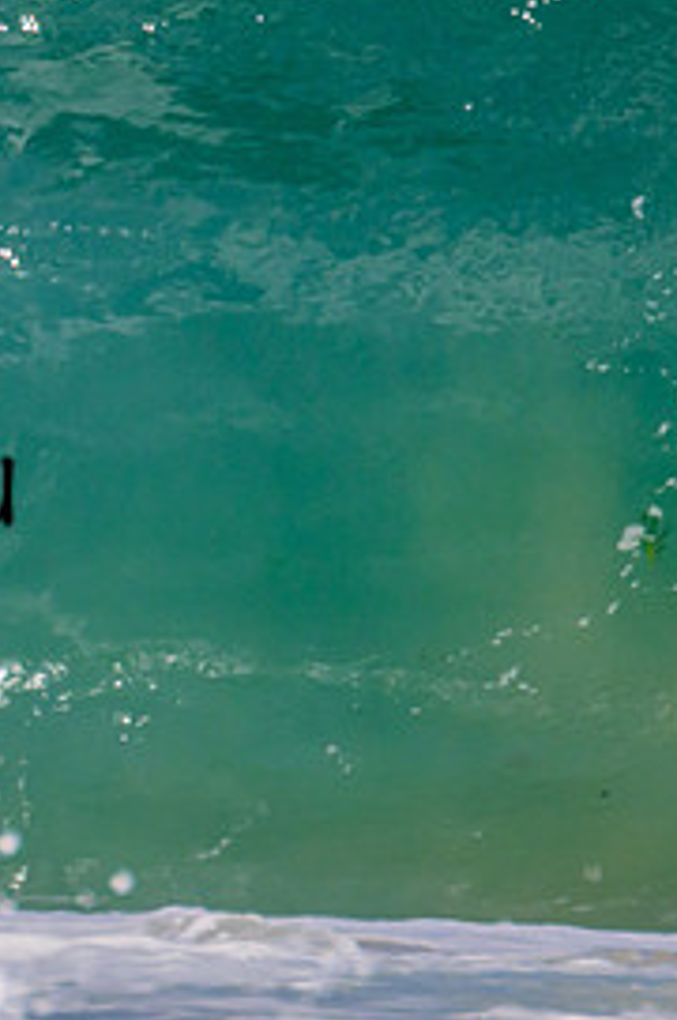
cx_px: -406
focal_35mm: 2338
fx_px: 66115
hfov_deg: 0.6
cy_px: 353
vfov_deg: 0.9
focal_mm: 800
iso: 800
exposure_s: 1/2000
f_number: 11
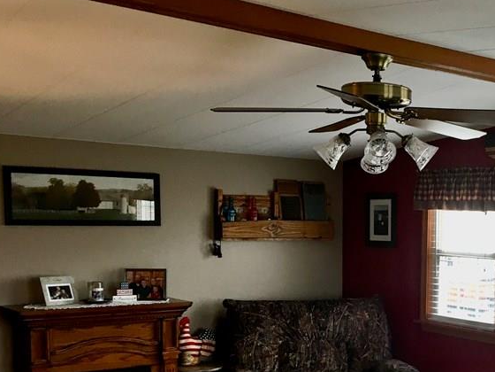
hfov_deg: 34.3
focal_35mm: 53
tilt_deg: -6.4
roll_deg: -1.1
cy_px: 298
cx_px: 442
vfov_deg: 27.0
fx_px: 758
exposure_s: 1/30
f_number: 2.2
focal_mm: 4.15
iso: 64
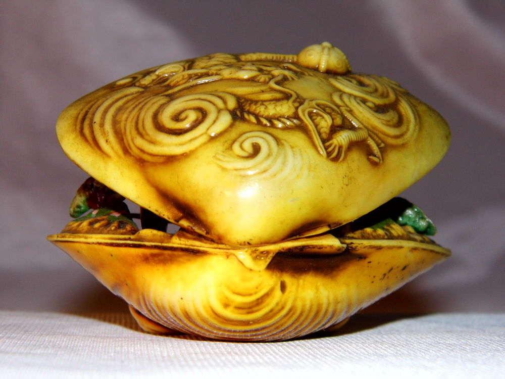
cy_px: 190
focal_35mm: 106
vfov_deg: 14.0
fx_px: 1546
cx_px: 252
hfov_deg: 18.5
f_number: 4.5
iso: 100
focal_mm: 19
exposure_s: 1/60
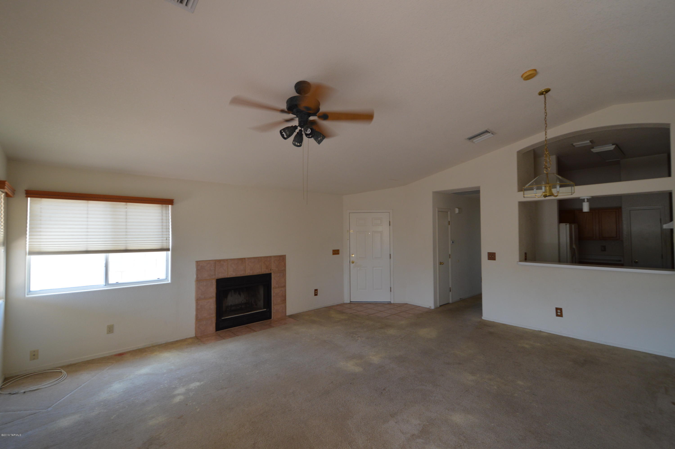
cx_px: 338
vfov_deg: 77.2
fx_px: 281
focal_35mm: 15
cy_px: 224
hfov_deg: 100.4
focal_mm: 10
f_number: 4
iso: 400
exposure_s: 1/60
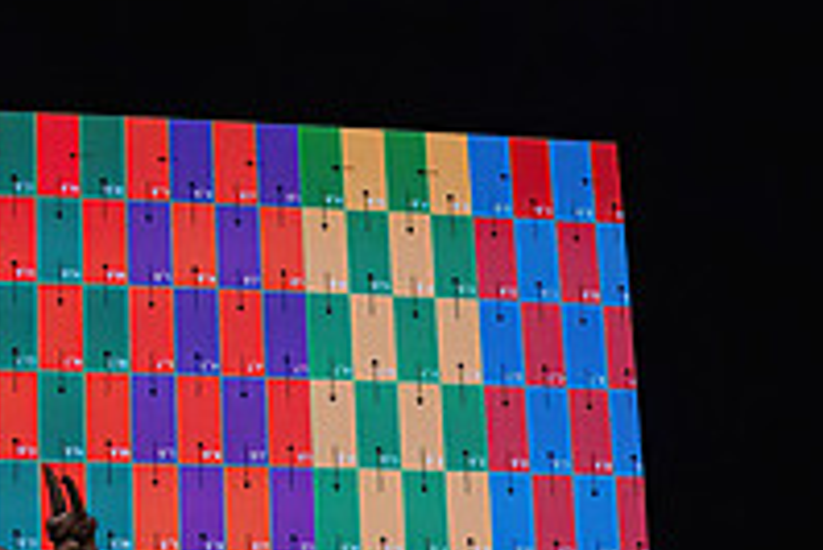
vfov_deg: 18.6
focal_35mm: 70
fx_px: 1601
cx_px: -8
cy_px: 635
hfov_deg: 27.1
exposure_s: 1/400
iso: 25600
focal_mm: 24
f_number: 9
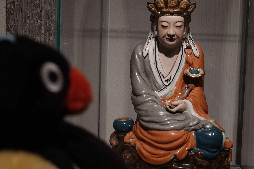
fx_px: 339
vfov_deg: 28.1
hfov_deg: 41.1
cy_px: 84
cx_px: 127
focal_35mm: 48
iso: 250
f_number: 4.5
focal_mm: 18.24
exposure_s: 1/60
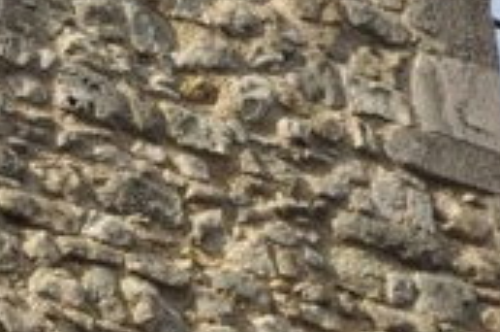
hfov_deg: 4.2
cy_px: 73
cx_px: -581
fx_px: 6696
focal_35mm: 483
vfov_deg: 2.8
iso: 200
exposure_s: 1/250
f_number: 8
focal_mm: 70
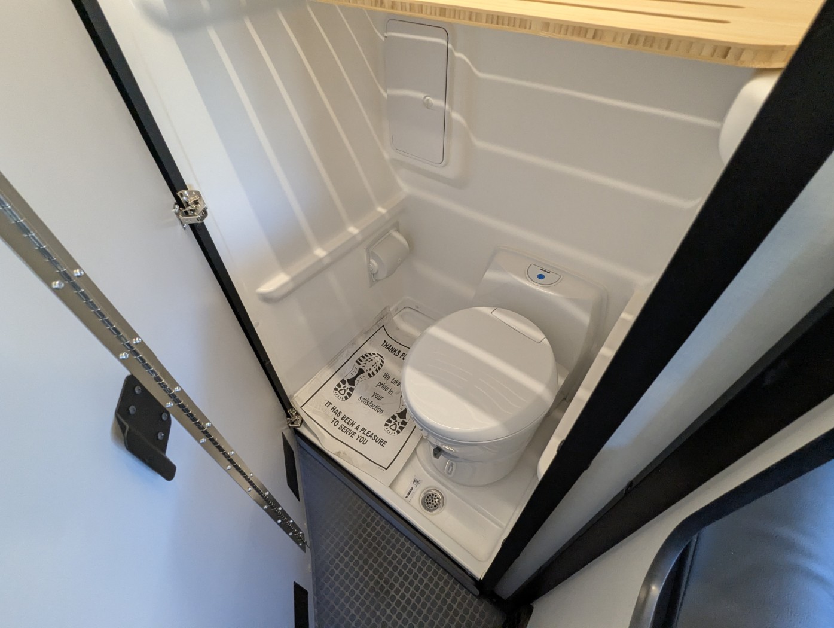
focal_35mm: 16
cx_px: 417
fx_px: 386
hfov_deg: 94.4
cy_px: 314
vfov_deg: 78.2
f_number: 2.2
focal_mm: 2.35
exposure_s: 1/116
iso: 430
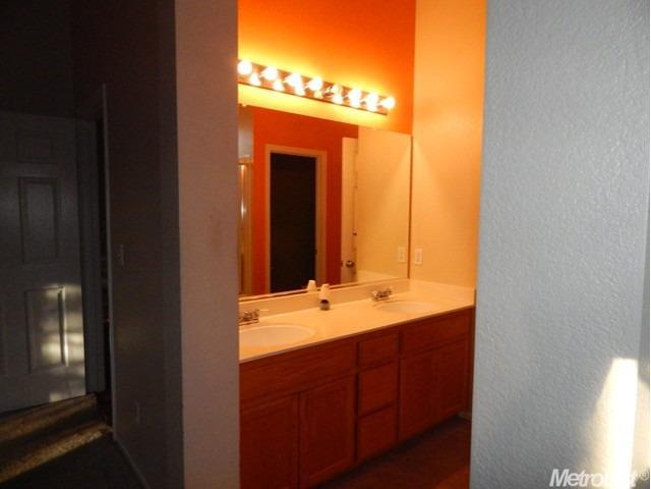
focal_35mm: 22
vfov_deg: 61.1
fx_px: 414
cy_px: 244
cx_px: 326
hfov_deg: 76.4
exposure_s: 1/800
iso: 800
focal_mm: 4
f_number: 3
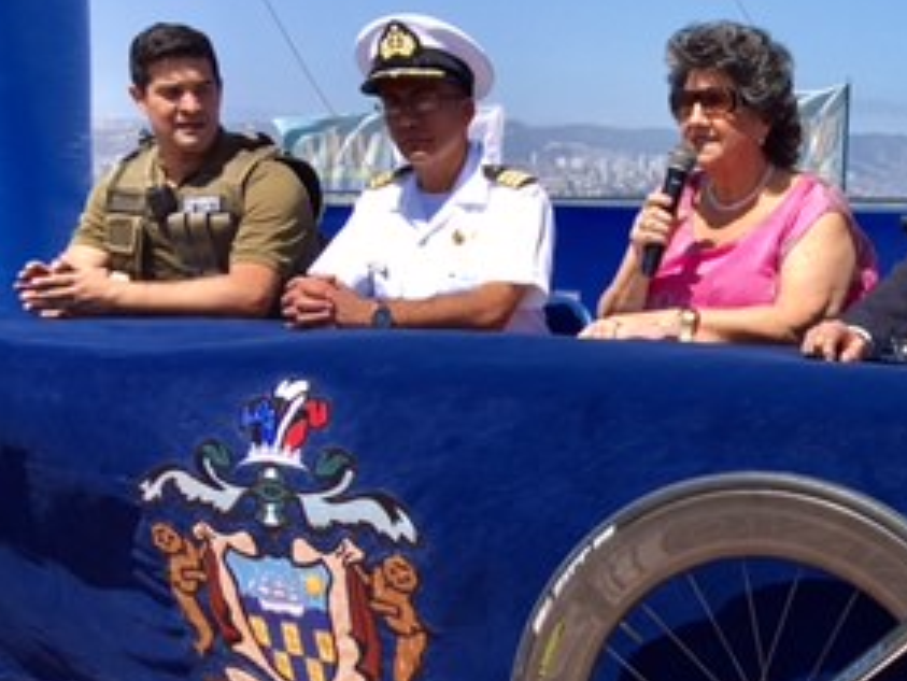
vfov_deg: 22.1
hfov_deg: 27.9
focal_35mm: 66
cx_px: 875
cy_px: 497
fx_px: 1730
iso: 25
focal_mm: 4.15
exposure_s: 1/1083
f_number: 2.2
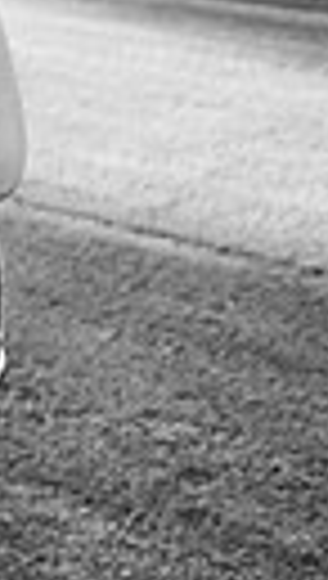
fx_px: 1739
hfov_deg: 8.9
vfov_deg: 18.6
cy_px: 43
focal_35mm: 113
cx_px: -638
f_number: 2
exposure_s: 1/500
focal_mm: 24
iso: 125
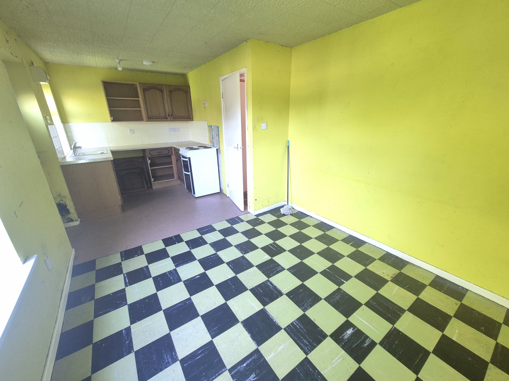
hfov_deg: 106.2
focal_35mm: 13
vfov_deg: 89.9
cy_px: 190
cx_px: 254
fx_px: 191
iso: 800
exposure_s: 1/50
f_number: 2.2
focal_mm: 2.2
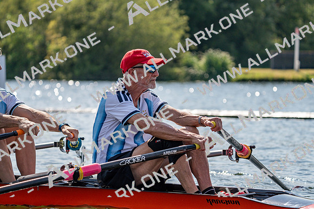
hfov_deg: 10.3
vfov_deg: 6.9
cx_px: 157
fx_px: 1745
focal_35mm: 200
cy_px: 104
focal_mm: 200
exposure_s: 1/1600
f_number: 5.6
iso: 200
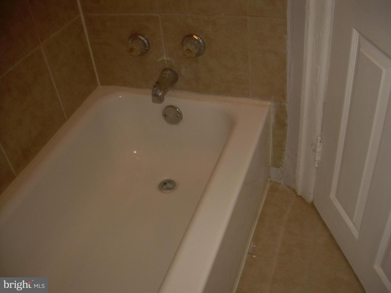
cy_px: 146
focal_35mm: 38
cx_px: 196
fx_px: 429
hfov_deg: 49.0
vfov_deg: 37.7
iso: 50
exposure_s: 1/60
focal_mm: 6.3
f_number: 2.8
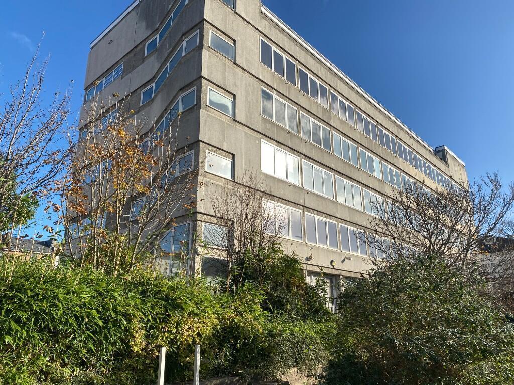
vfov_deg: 53.1
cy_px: 192
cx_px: 257
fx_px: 386
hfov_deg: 67.3
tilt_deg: +17.1
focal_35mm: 26
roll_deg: +0.9
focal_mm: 4.25
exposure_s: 1/2967
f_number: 1.8
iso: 32
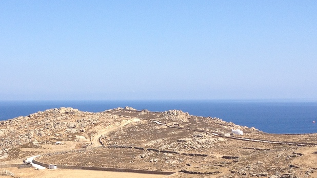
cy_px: 172
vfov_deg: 16.1
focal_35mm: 74
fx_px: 622
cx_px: 119
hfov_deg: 28.5
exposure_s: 1/1416
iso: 50
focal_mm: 4.28
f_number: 2.4
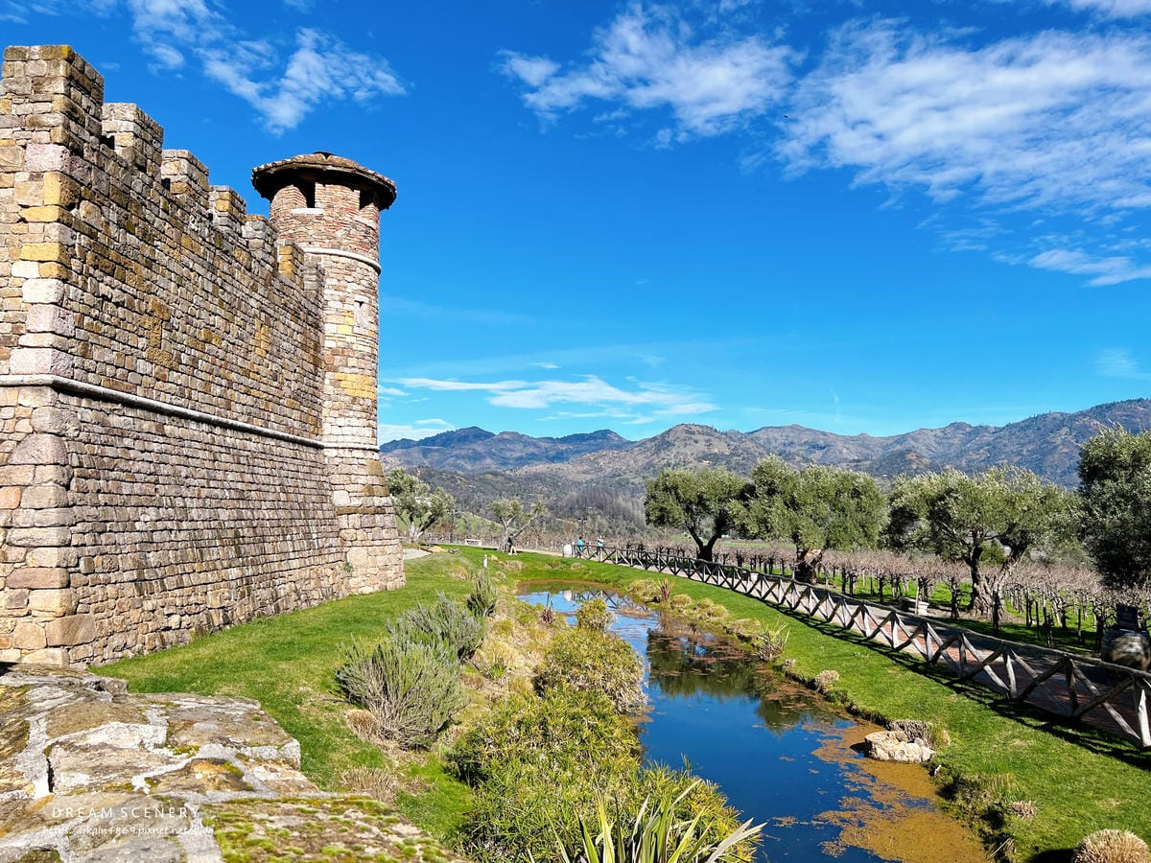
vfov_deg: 53.1
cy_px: 432
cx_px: 576
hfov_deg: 67.3
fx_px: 865
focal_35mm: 26
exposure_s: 1/4274
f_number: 1.5
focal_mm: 5.7
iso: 50
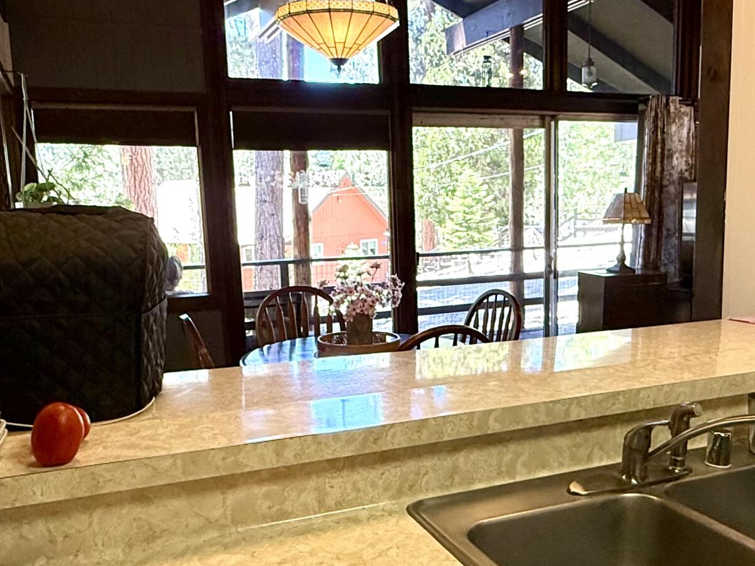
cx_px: 415
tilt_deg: -8.2
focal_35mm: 35
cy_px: 319
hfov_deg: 52.5
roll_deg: +1.7
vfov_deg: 40.6
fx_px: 763
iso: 200
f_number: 2.2
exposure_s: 1/120
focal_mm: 2.22
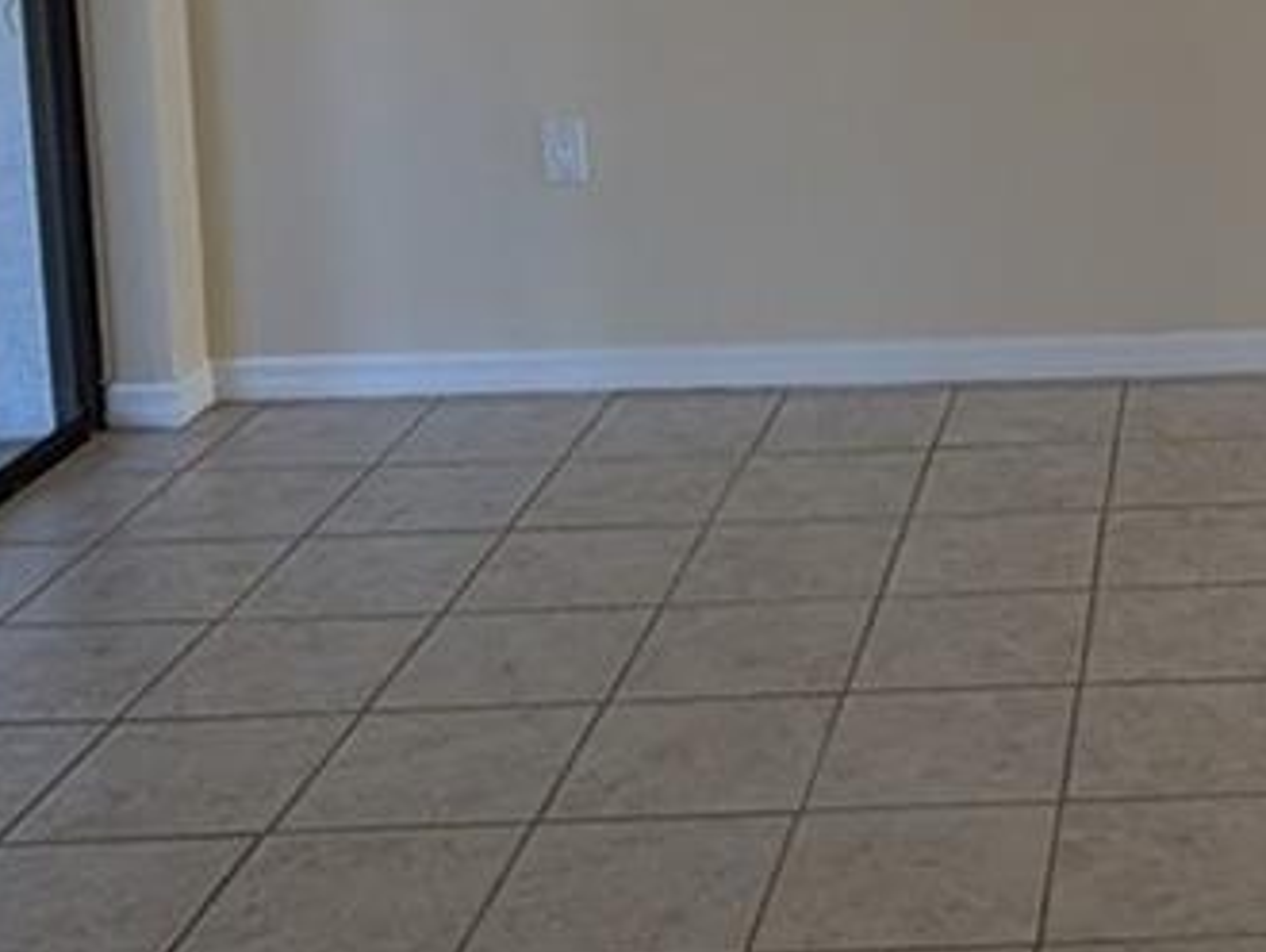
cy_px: -111
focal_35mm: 58
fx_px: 2123
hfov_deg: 29.9
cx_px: 1389
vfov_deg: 23.6
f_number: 1.7
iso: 56
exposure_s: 1/136
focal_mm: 2.02
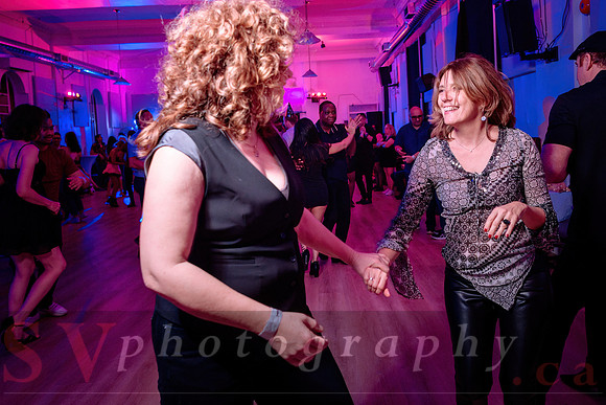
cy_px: 164
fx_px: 481
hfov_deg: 64.4
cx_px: 329
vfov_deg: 45.4
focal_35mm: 29
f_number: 3.5
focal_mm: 24
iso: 800
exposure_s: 1/60
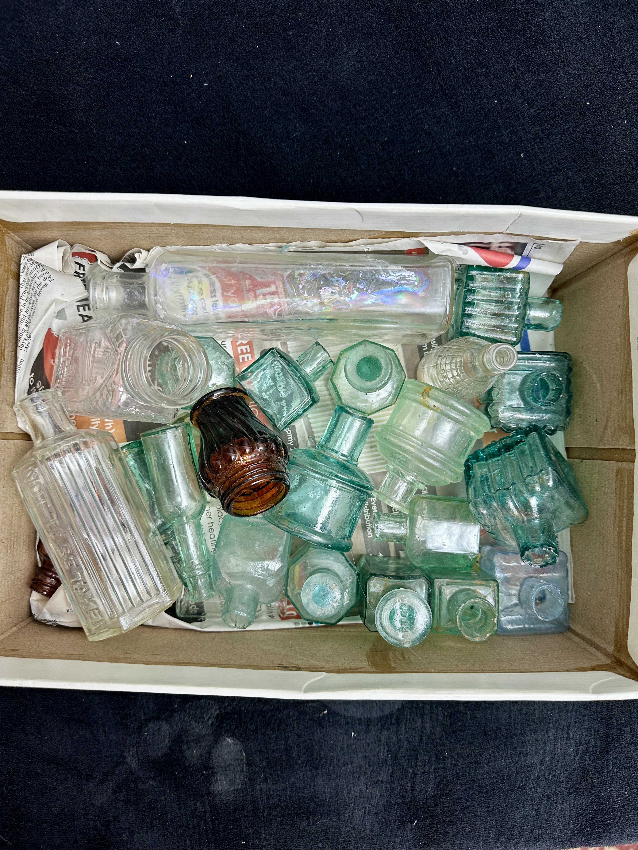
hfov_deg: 56.8
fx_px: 590
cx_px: 319
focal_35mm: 24
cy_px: 425
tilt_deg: -89.3
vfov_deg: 71.6
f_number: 1.78
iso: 125
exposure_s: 1/50
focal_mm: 6.86
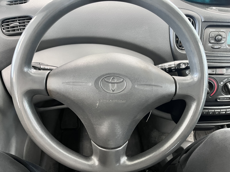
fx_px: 173
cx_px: 115
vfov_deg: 53.1
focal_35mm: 26
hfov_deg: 67.3
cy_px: 86
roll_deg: -2.0
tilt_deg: -44.6
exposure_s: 1/50
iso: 320
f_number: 1.6
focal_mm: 5.1
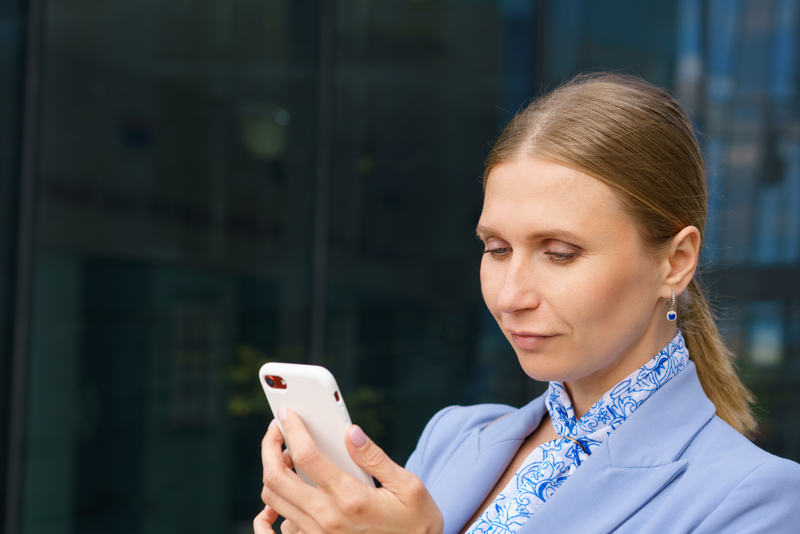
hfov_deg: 26.0
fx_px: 1733
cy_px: 369
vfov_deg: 17.4
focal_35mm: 78
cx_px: 431
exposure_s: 1/800
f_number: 4
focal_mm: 55
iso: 400
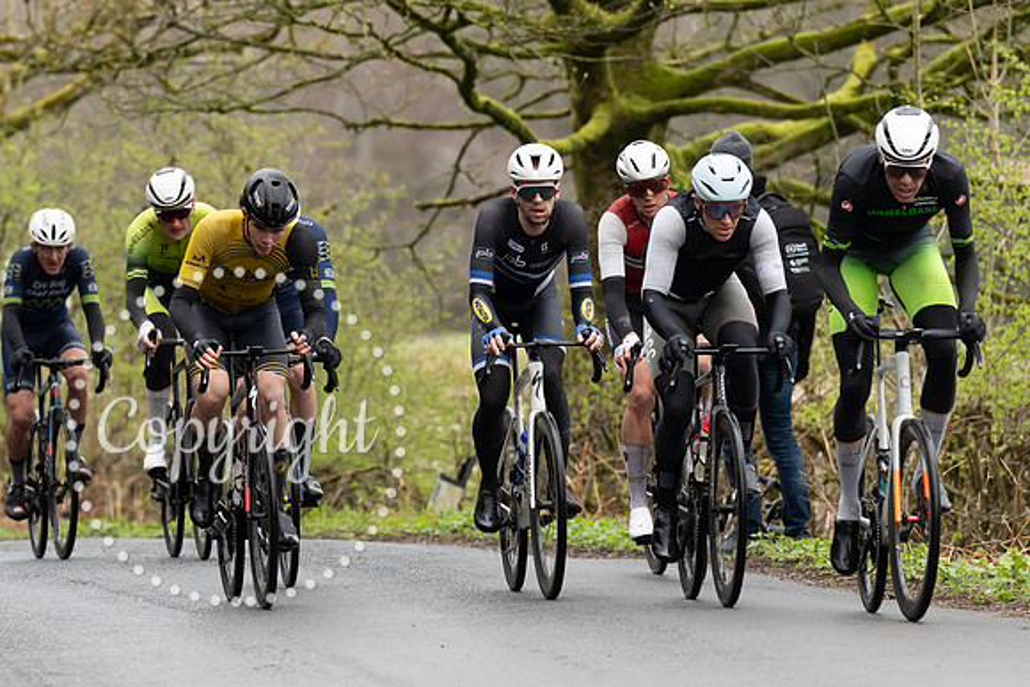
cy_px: 285
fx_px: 11351
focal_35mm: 397
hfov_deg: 5.2
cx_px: 334
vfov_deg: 3.5
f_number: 3.5
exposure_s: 1/1000
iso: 1000
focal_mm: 200
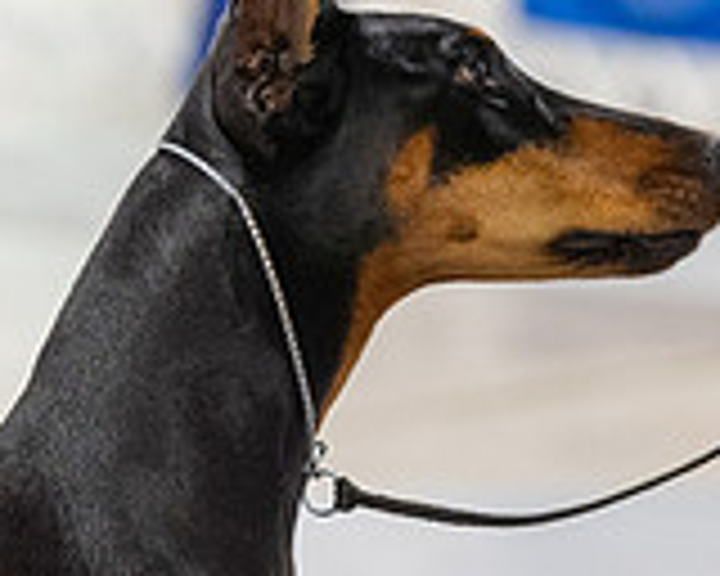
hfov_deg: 6.7
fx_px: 6180
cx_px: 454
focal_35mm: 290
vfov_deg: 5.3
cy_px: 7
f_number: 2.8
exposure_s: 1/160
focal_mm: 85
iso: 3200
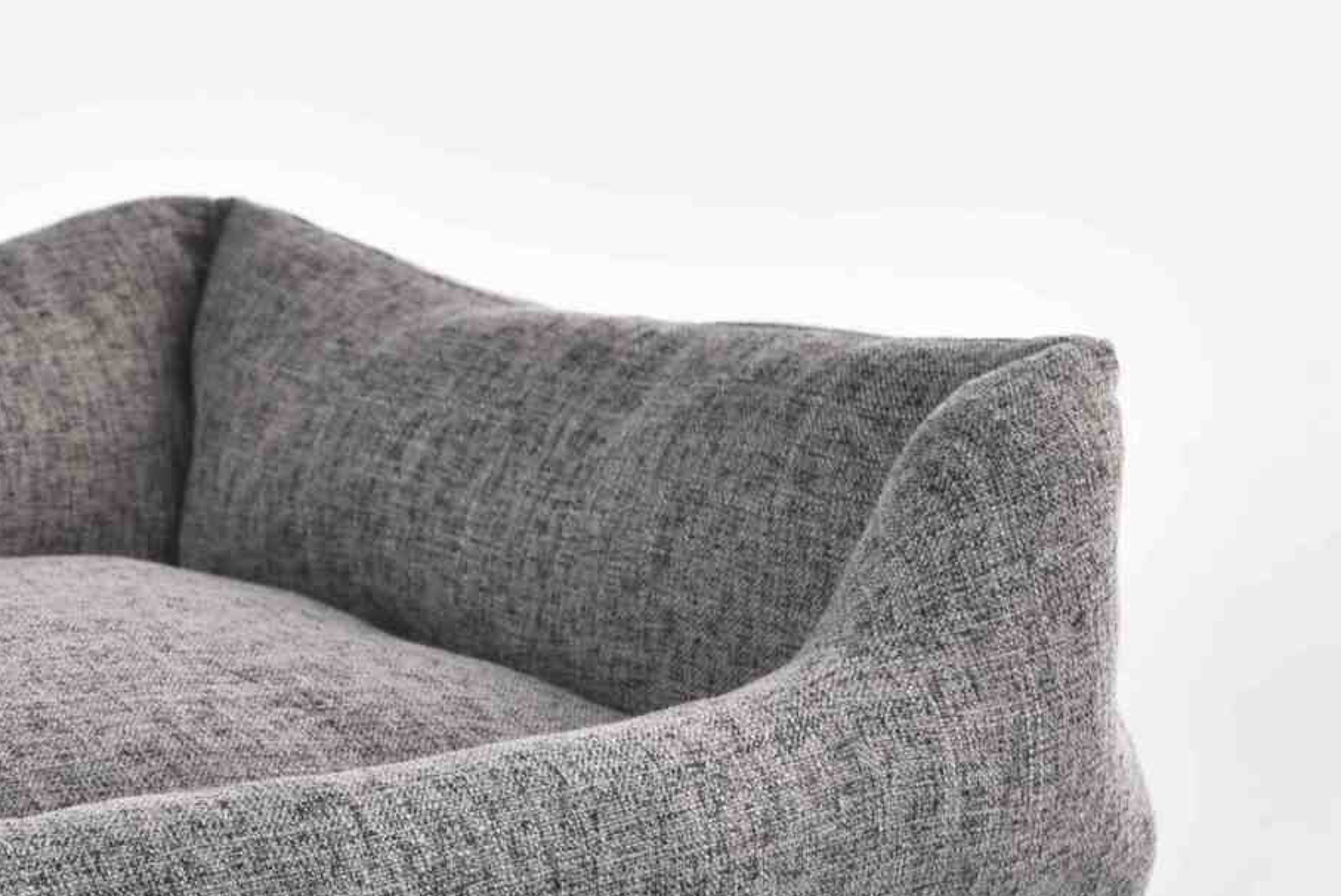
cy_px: 577
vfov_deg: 8.2
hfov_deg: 12.1
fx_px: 6224
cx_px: -85
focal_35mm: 167
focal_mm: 70
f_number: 10
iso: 320
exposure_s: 1/125
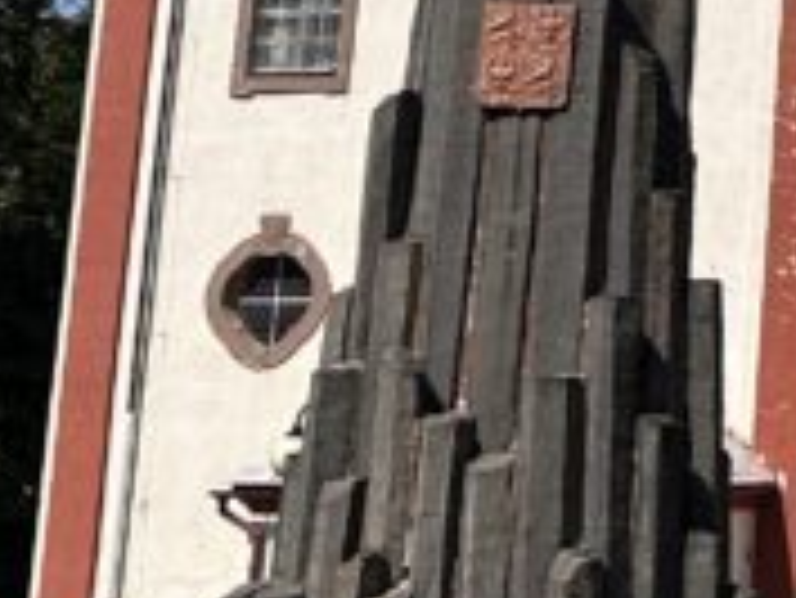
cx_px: 1345
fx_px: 3198
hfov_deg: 13.1
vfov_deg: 10.3
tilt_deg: +13.1
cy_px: -346
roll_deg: -1.1
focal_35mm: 139
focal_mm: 6.86
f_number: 1.78
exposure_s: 1/8929
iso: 80
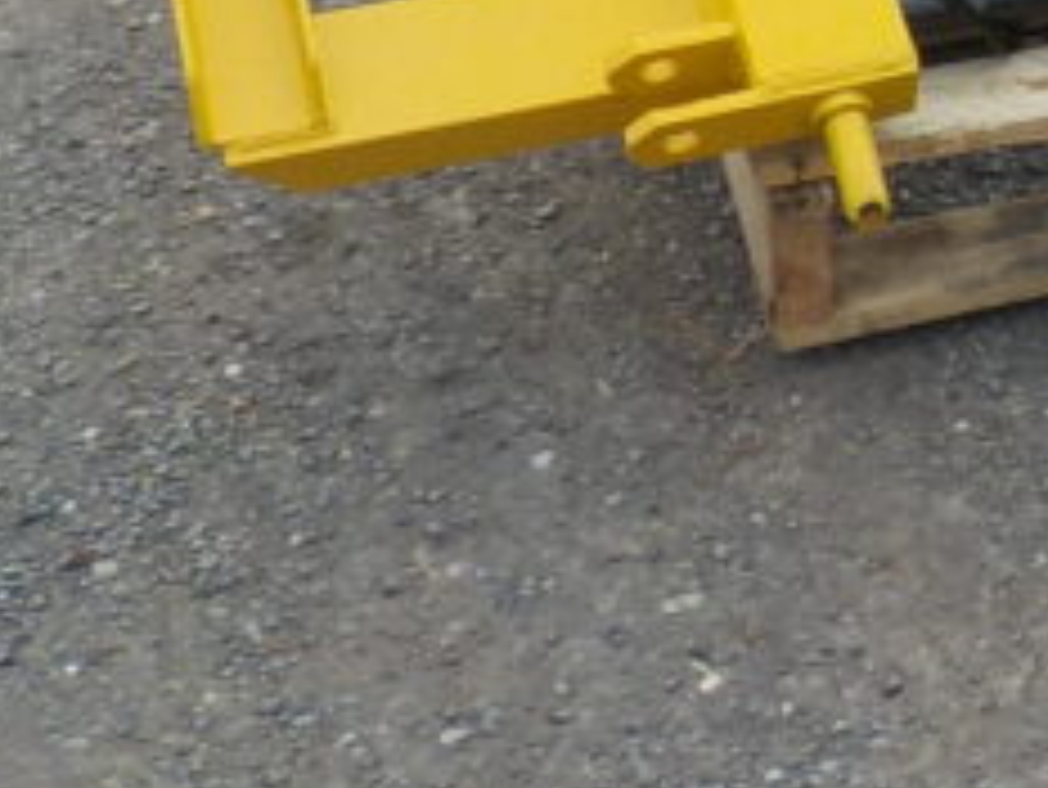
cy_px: -176
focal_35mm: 103
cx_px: 1628
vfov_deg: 13.9
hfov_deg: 17.0
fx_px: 3120
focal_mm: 4.1
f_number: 3.3
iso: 125
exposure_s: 1/400
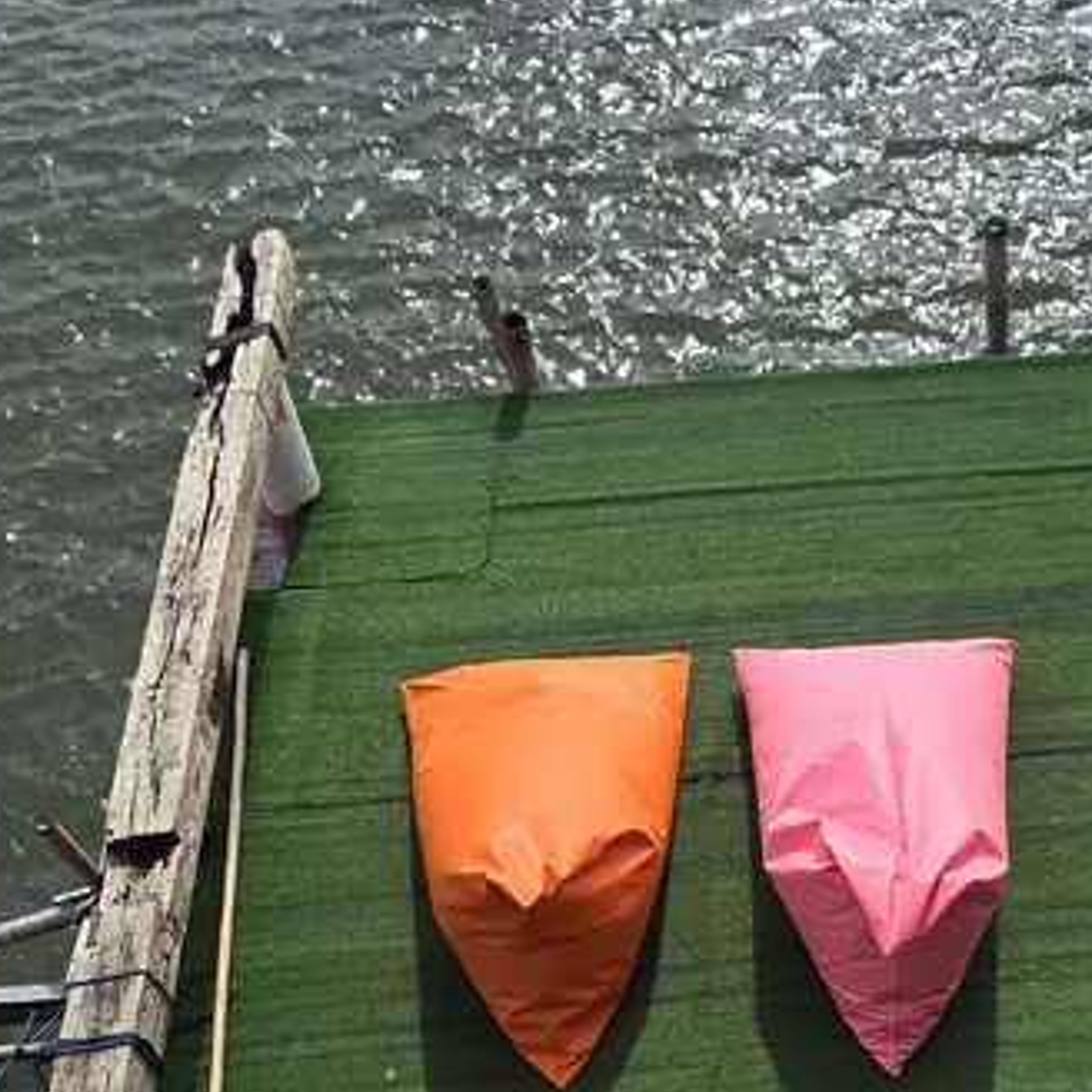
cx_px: 779
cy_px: 593
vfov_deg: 40.0
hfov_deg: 39.3
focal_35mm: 42
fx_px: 1499
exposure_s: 1/2510
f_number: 2.2
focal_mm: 2.2
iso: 50
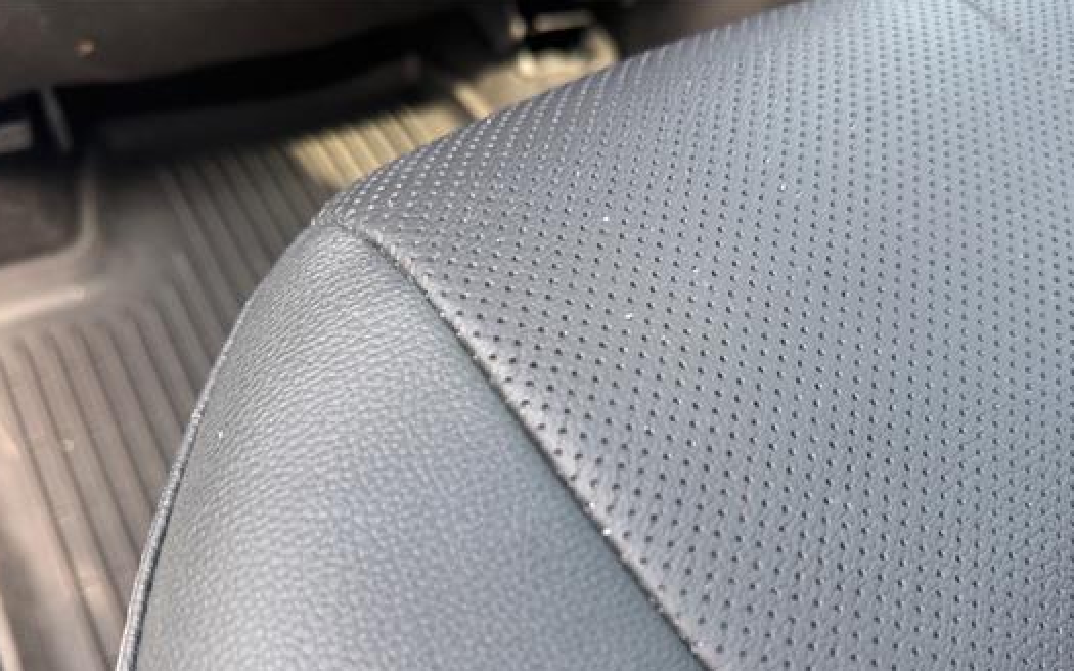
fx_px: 907
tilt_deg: -49.6
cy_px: 487
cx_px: 565
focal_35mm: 31
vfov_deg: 39.7
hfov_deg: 61.2
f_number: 1.78
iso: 160
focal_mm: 6.86
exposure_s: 1/121
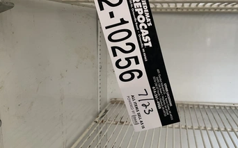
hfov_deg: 53.8
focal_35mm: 36
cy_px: 69
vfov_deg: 35.2
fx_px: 233
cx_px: 138
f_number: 1.8
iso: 64
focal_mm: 3
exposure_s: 1/92
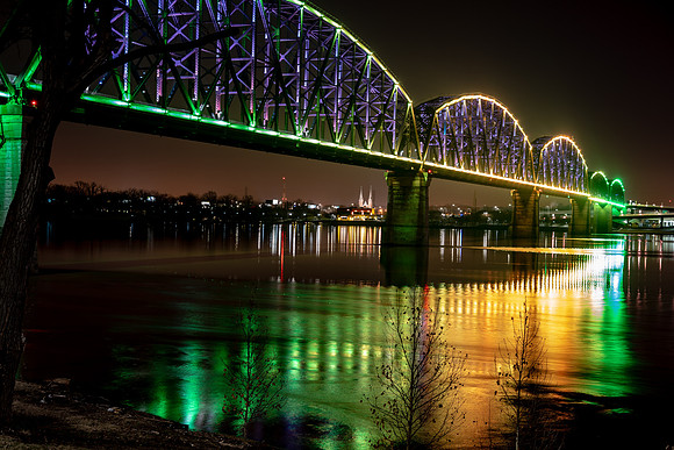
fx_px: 936
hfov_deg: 39.6
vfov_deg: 27.0
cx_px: 337
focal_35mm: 50
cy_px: 225
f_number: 3.5
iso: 100
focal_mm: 50
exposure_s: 10
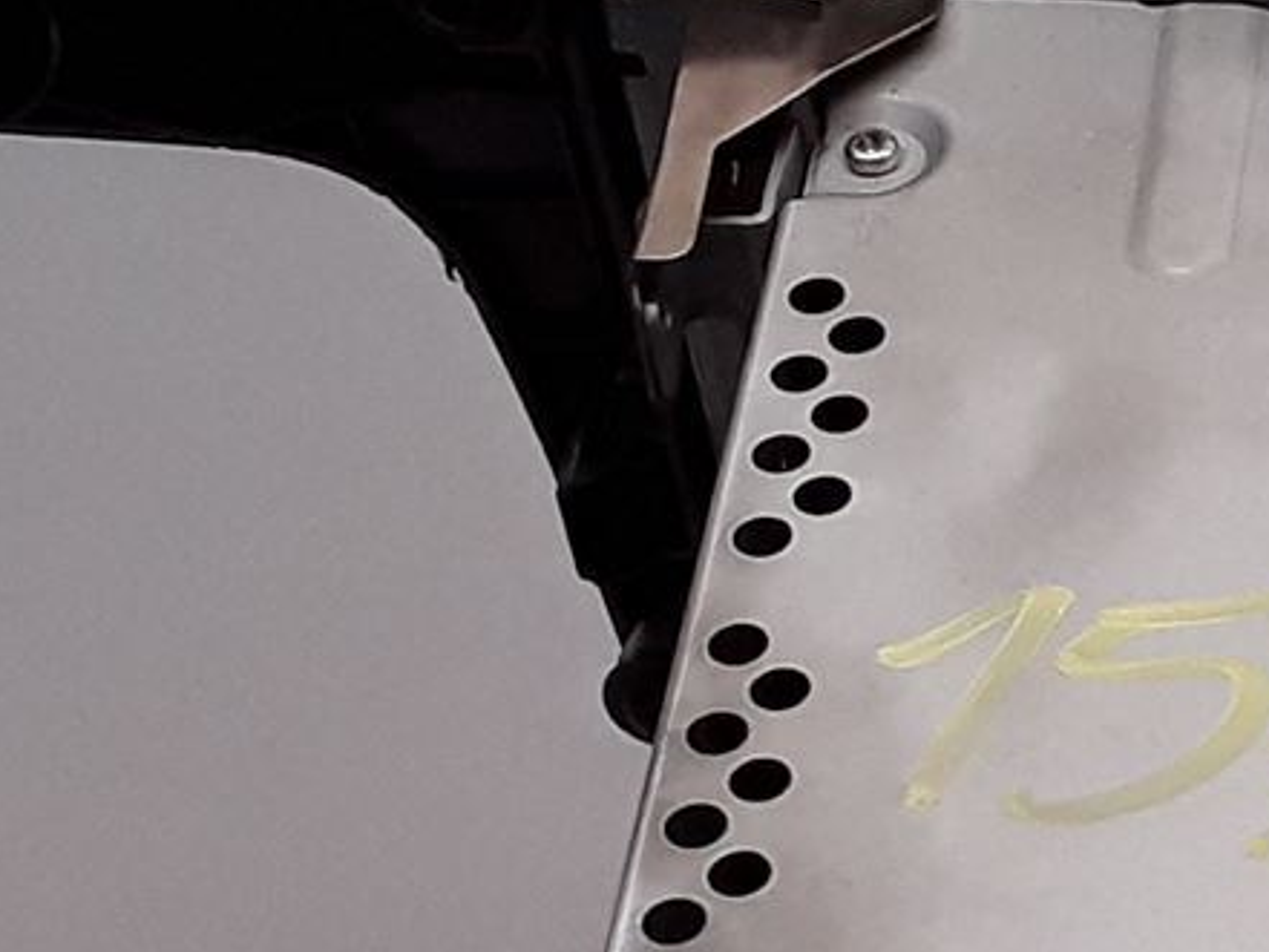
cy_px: 1116
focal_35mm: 130
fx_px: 4767
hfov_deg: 14.3
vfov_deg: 11.2
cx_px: 1819
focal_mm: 2.91
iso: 100
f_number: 1.9
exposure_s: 1/243
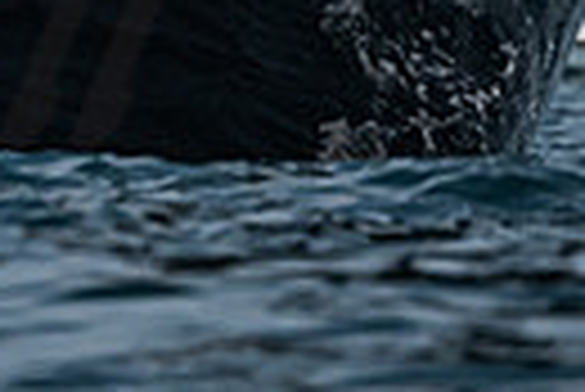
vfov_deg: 0.7
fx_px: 33968
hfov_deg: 1.0
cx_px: -239
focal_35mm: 2088
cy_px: -520
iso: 400
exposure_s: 1/6400
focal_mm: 340
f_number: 5.3
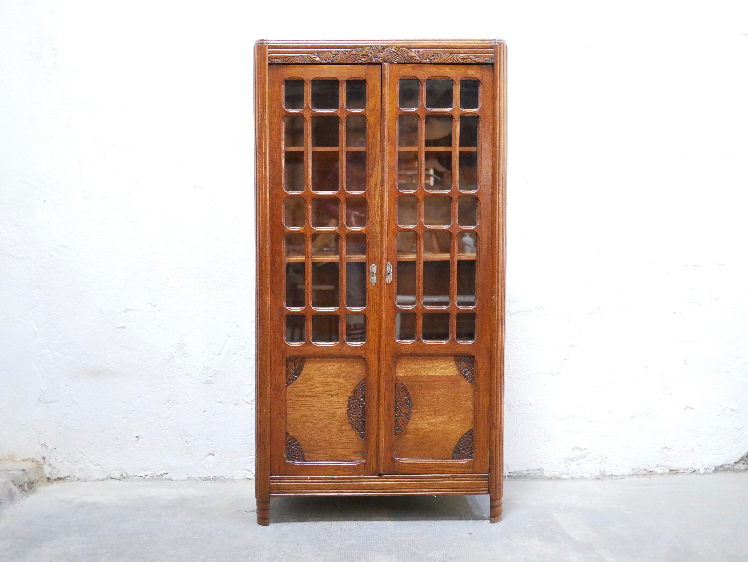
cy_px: 281
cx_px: 374
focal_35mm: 40
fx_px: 865
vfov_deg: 36.0
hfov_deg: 46.8
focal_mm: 20
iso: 3200
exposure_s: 1/30
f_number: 1.7
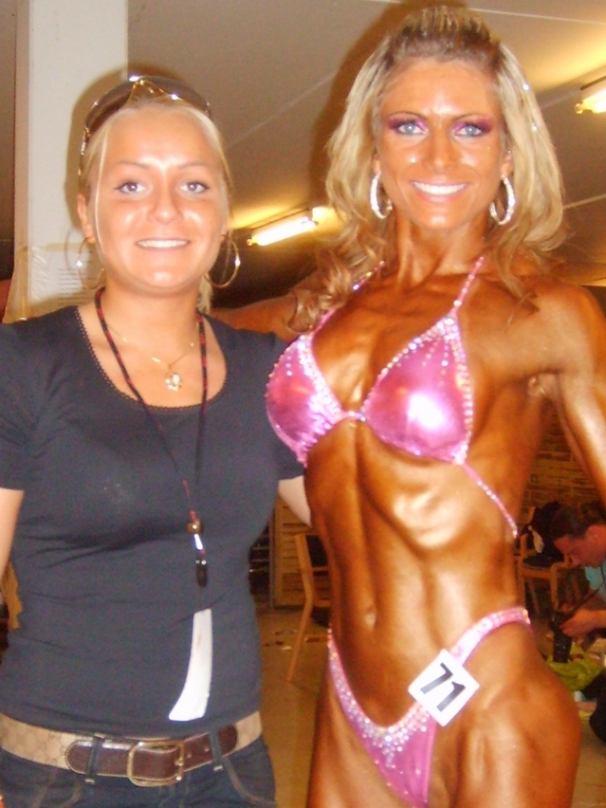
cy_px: 404
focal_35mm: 35
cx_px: 303
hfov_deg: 40.7
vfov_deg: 52.6
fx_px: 817
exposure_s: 1/45
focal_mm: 5.8
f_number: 2.8
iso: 240
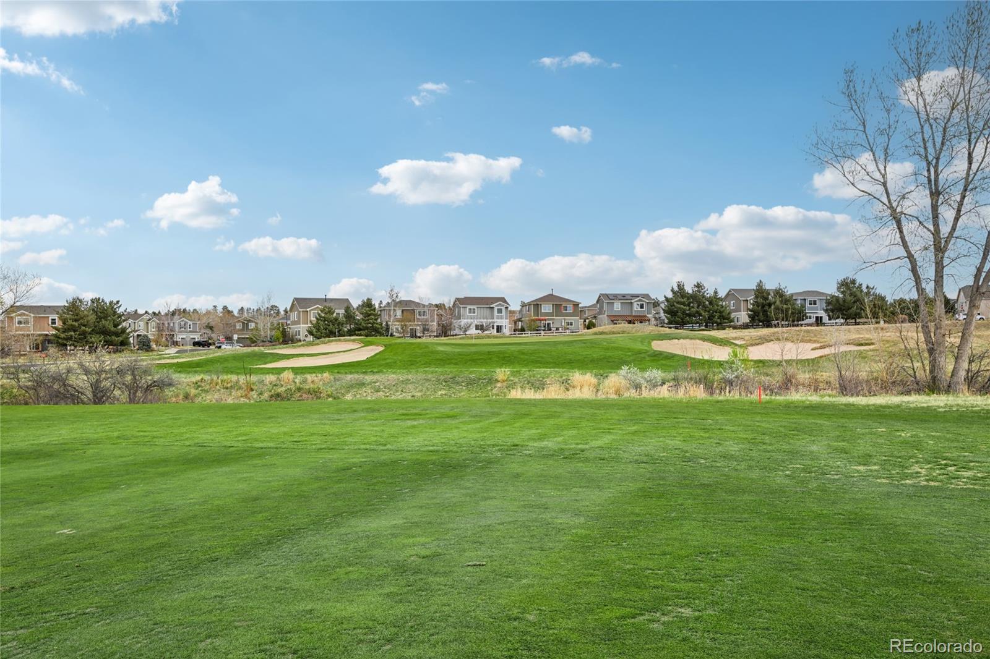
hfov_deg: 61.9
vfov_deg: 43.6
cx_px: 495
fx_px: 825
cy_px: 330
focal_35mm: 30
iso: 64
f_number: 11
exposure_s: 1/30
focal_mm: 30
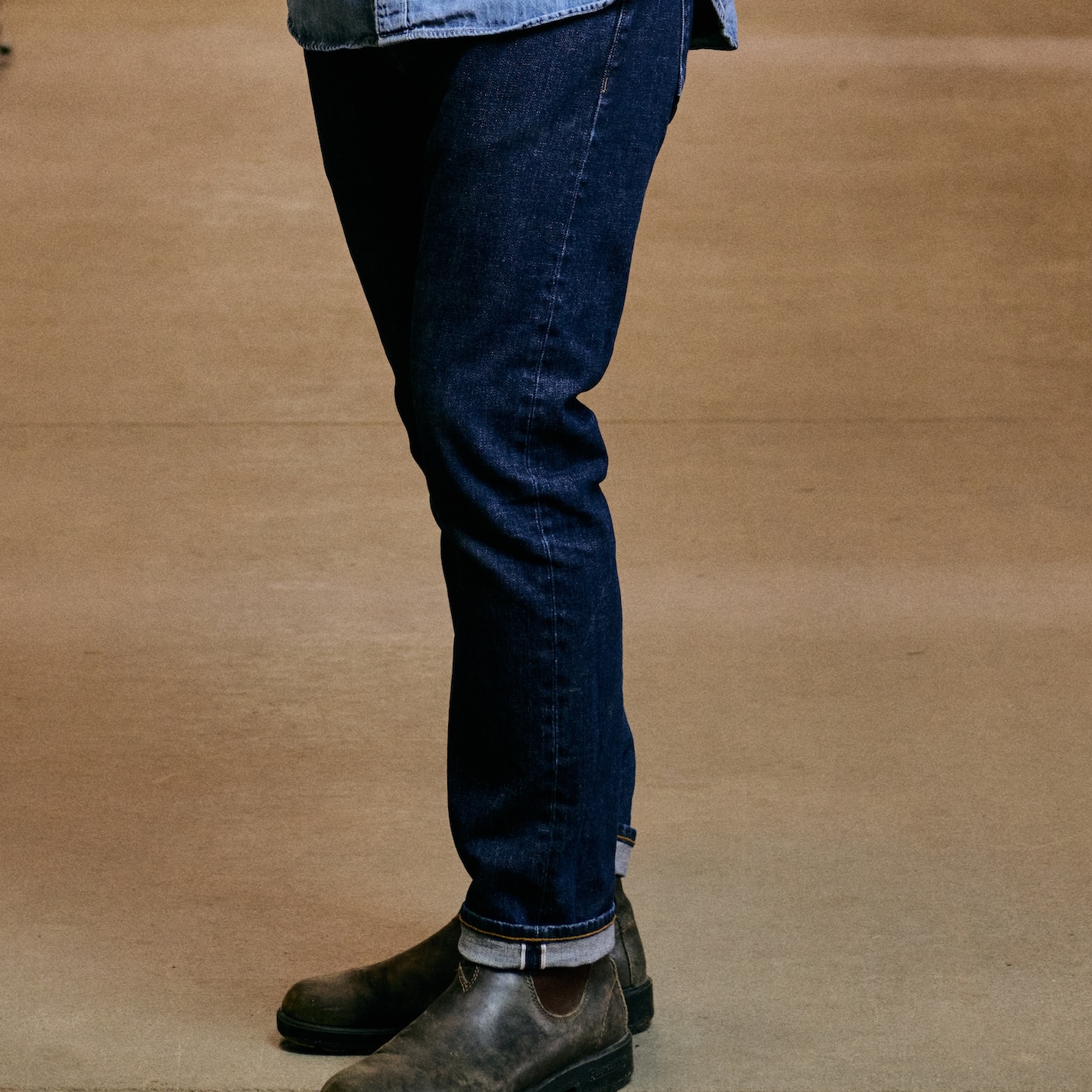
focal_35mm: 150
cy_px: -171
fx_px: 5354
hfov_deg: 11.6
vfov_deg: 11.4
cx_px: 470
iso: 1600
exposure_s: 1/60
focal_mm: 70
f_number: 5.6
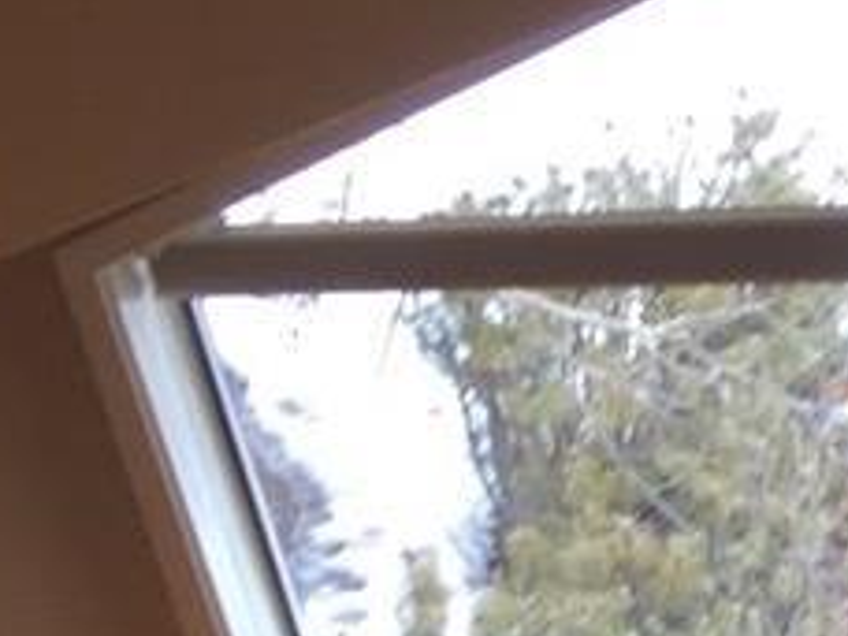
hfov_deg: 8.6
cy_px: 1224
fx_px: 4679
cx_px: 2563
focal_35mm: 191
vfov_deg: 7.5
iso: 32
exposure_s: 1/60
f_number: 2.2
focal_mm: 4.15
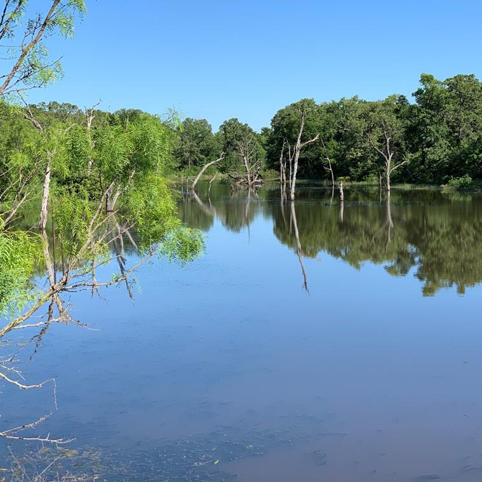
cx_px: 300
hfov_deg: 27.6
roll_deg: +0.7
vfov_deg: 27.7
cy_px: 241
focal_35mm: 62
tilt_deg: -3.3
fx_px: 977
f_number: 2.4
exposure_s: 1/716
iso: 16
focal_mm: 6
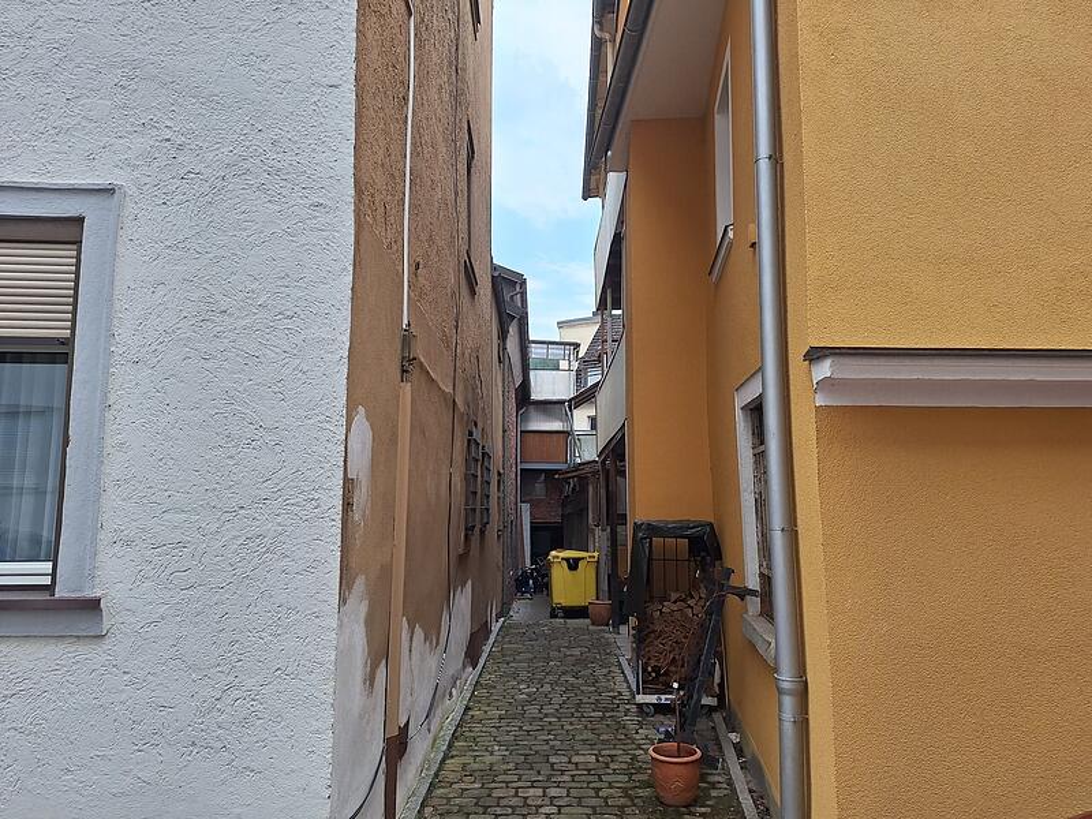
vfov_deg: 58.9
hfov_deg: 73.9
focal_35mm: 23
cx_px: 546
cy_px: 410
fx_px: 726
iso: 40
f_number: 1.8
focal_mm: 5.54
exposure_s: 1/693
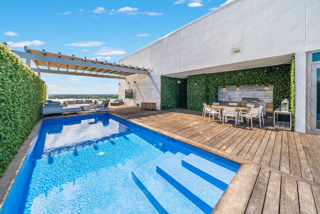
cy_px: 107
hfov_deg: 112.6
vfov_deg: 90.1
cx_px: 160
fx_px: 107
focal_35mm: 12
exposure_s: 1/1000
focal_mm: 12
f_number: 8
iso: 400
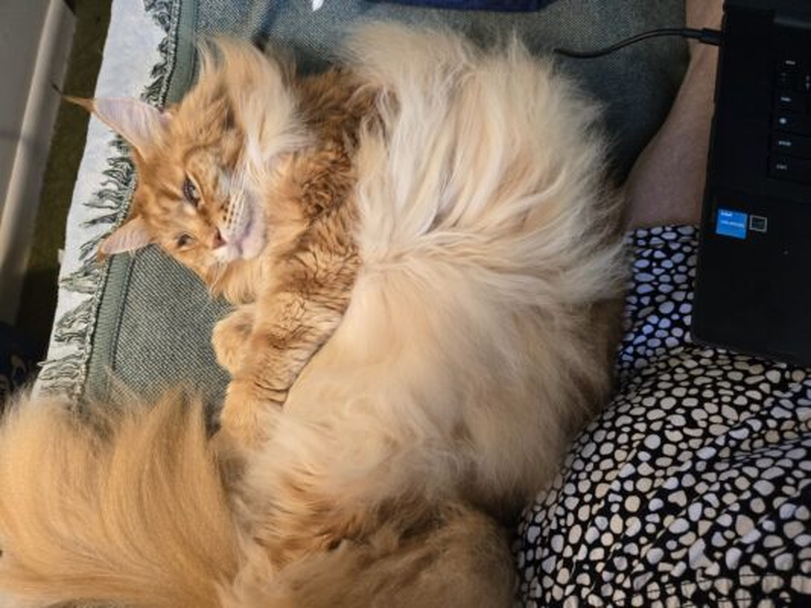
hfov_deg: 73.9
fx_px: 539
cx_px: 406
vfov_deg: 58.9
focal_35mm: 23
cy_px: 304
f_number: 1.8
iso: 400
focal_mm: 5.4
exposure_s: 1/120
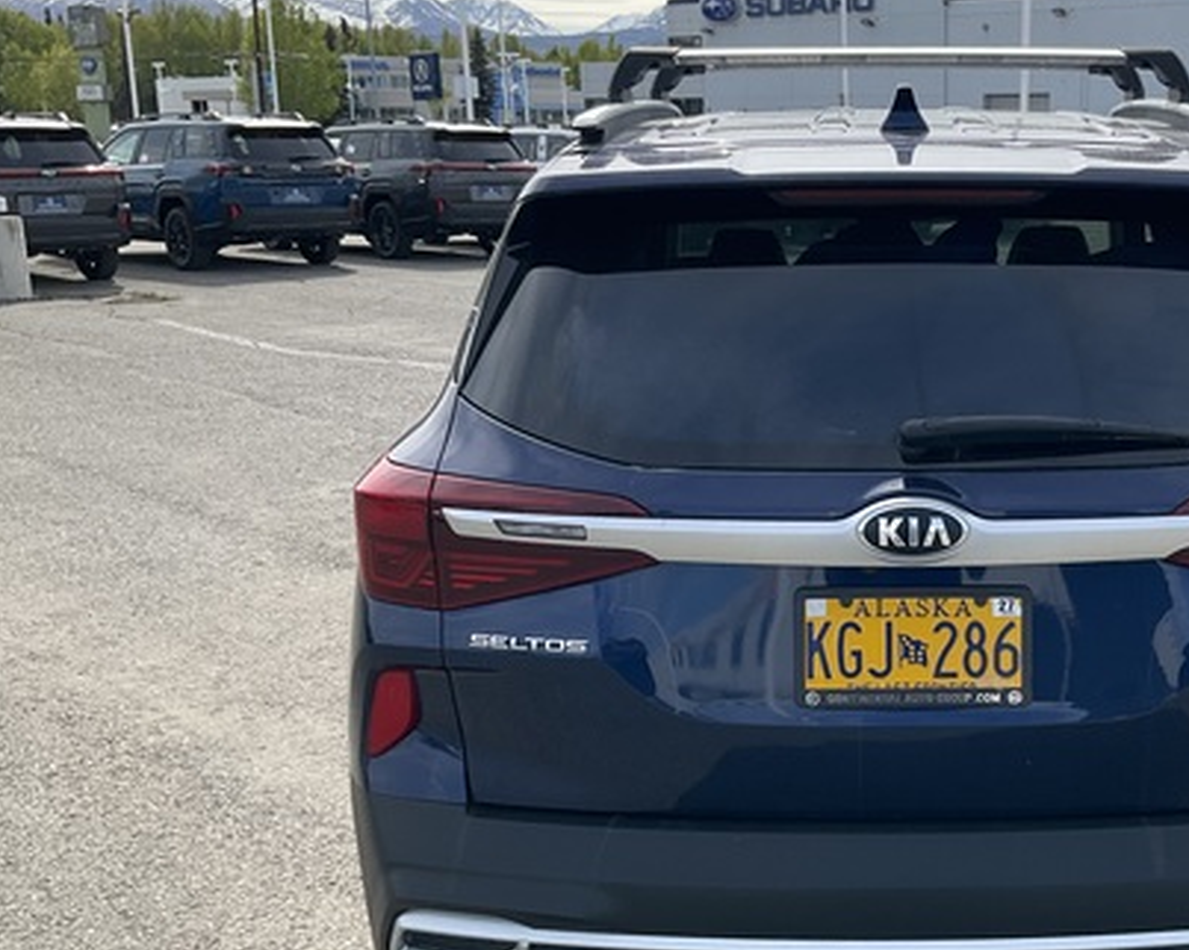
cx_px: 915
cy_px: 575
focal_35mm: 45
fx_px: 1583
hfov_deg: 39.9
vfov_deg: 33.3
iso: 25
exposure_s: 1/978
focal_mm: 3
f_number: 1.8
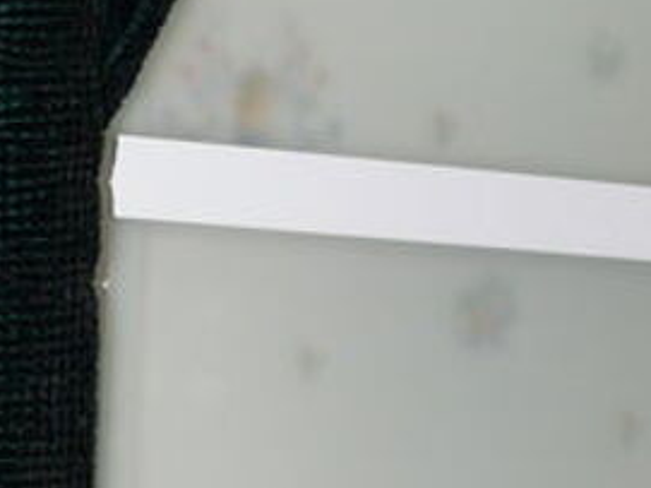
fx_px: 3233
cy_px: 629
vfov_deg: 8.5
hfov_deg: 10.9
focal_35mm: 172
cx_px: -442
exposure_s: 1/30
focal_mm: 7.4
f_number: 2.8
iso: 100
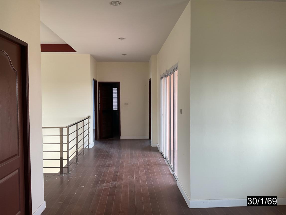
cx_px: 143
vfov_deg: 48.2
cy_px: 108
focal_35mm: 29
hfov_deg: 61.7
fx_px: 240
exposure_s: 1/50
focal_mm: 3
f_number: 1.8
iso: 40
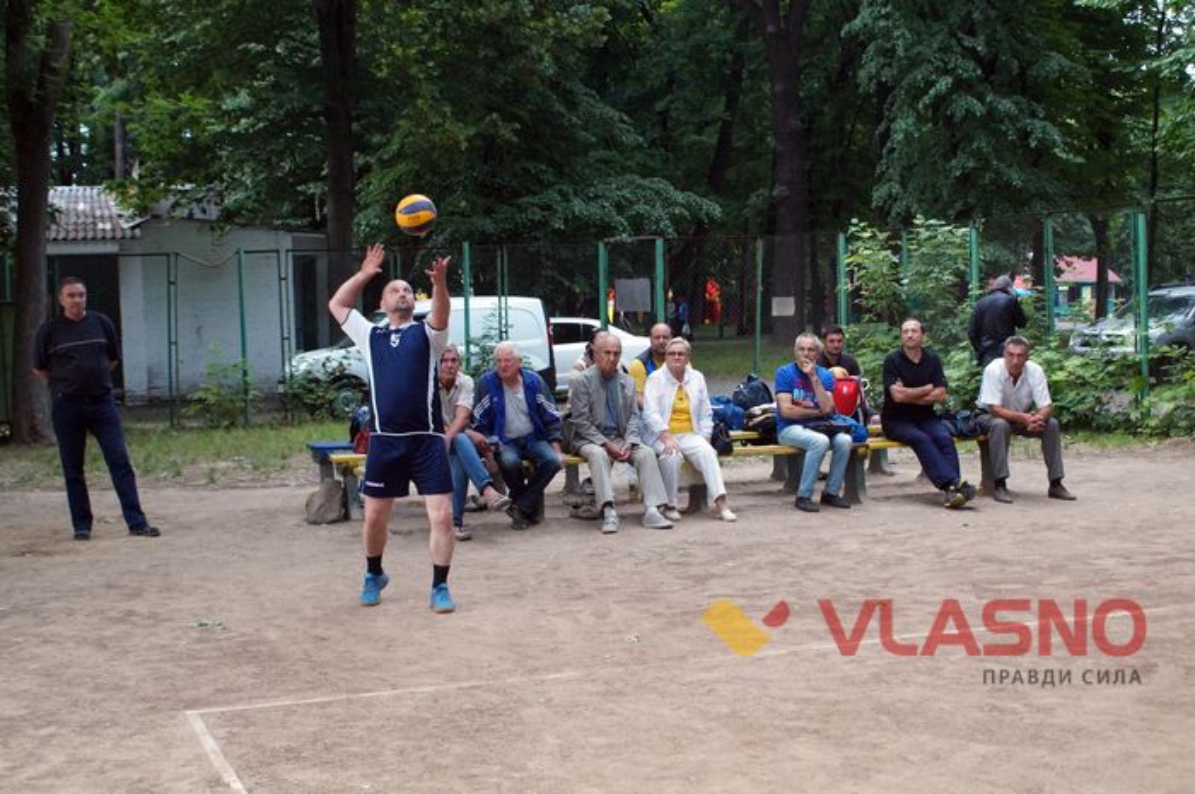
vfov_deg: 25.7
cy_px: 397
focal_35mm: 52
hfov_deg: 37.9
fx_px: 1741
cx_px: 598
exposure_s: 1/250
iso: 3200
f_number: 5.6
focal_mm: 35
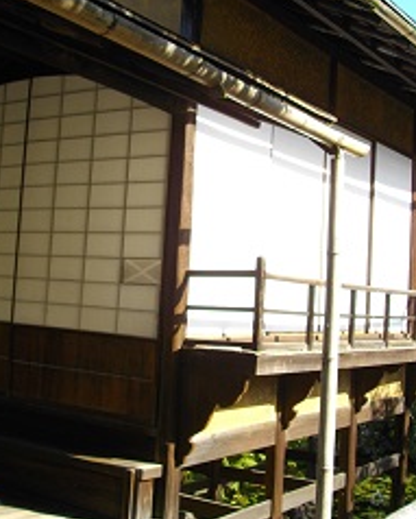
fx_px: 783
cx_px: 184
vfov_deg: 36.6
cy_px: 227
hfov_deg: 29.7
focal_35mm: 51
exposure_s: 1/400
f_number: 2.9
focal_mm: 5.7
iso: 100
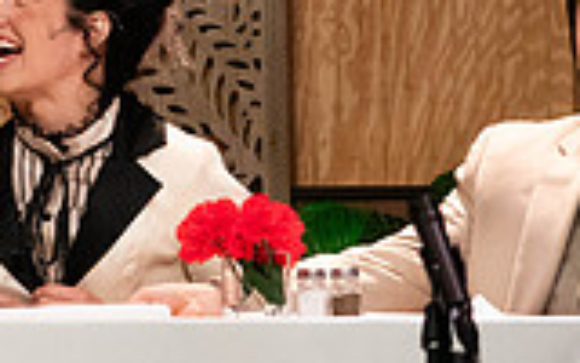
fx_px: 4236
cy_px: 130
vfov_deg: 4.9
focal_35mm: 268
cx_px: 94
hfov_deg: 7.8
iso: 4000
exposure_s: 1/400
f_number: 5
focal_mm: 59
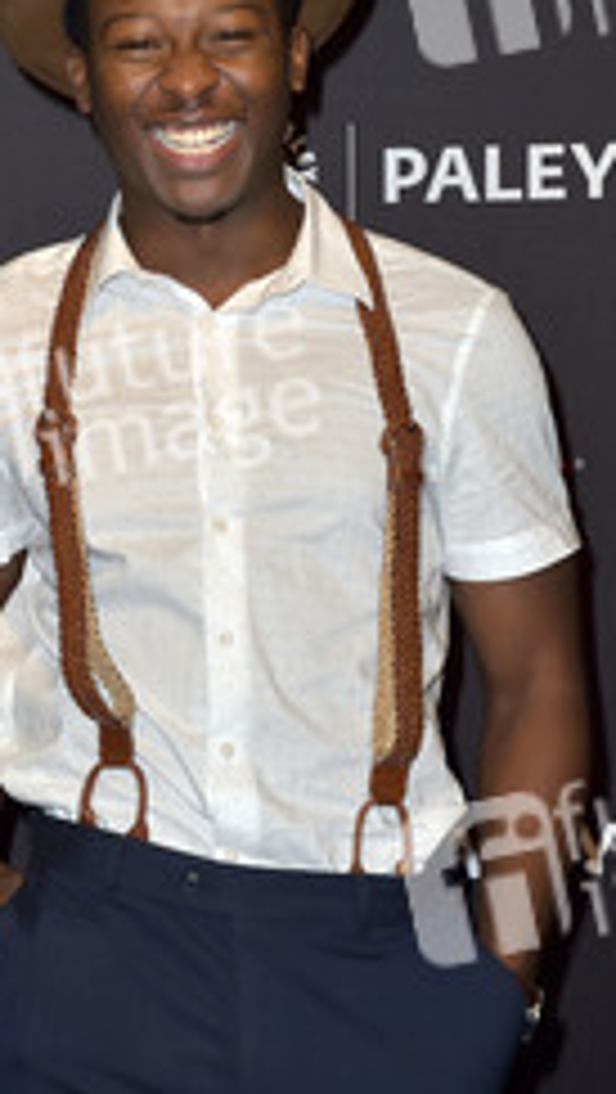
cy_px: 635
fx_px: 2899
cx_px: 223
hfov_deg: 12.1
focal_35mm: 100
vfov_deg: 21.3
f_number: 6.3
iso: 500
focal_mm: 58
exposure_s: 1/320
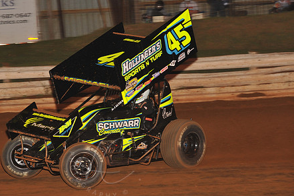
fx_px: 1338
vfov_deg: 8.4
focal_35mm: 164
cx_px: 109
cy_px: 96
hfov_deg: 12.5
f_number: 6.3
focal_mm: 125
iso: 800
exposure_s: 1/250
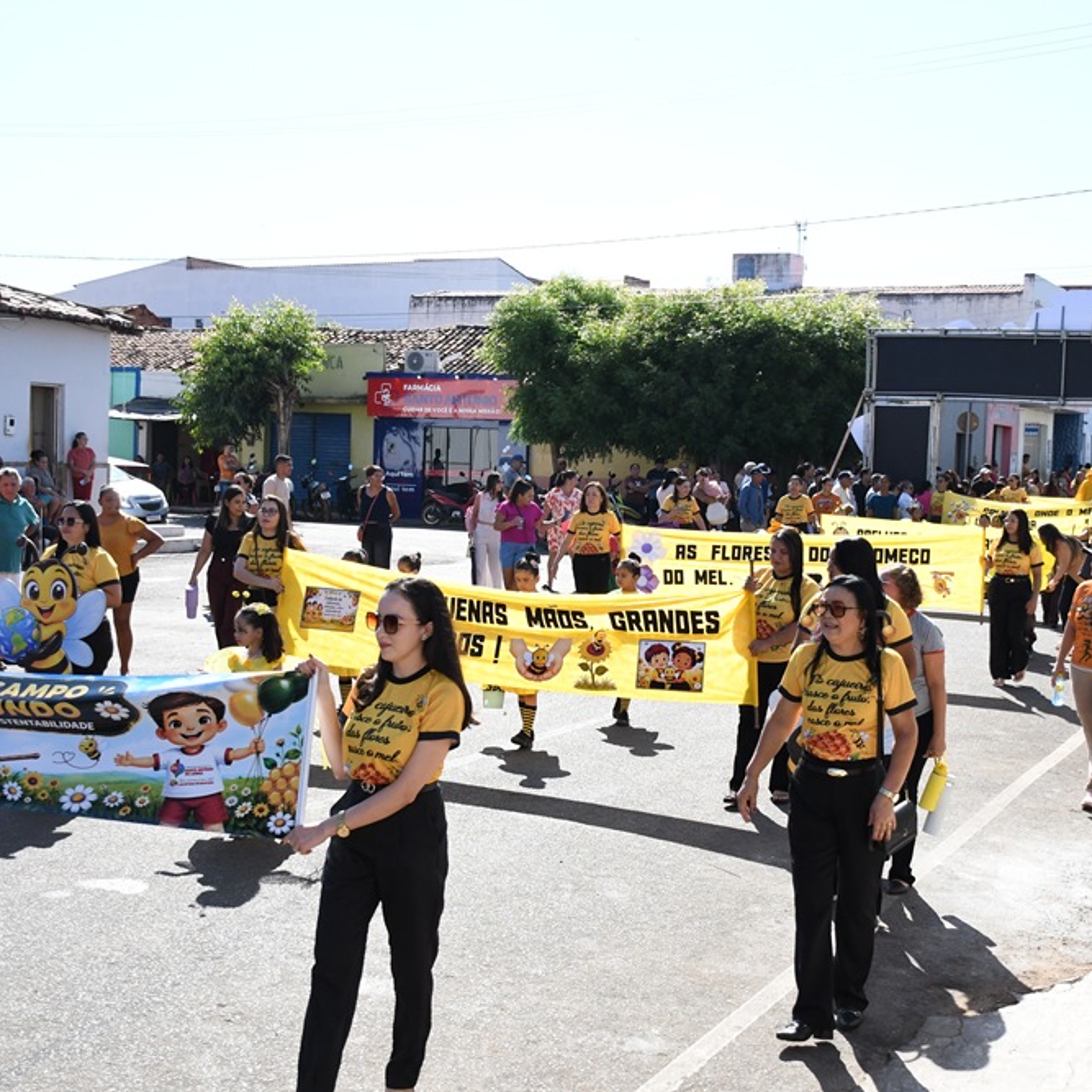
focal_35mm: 47
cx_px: 566
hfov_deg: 36.1
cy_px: 544
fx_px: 1677
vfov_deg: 36.1
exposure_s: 1/4000
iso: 1000
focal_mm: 24
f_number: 5
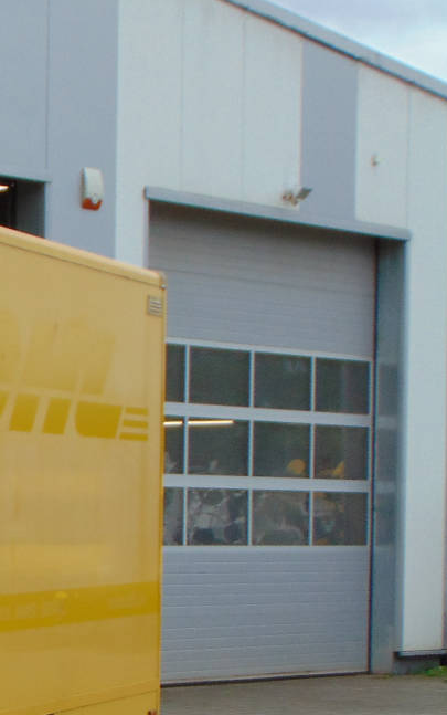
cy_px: 609
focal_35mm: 131
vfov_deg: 15.8
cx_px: -433
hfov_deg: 9.4
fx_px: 2551
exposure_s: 1/500
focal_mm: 9
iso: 80
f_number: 3.5
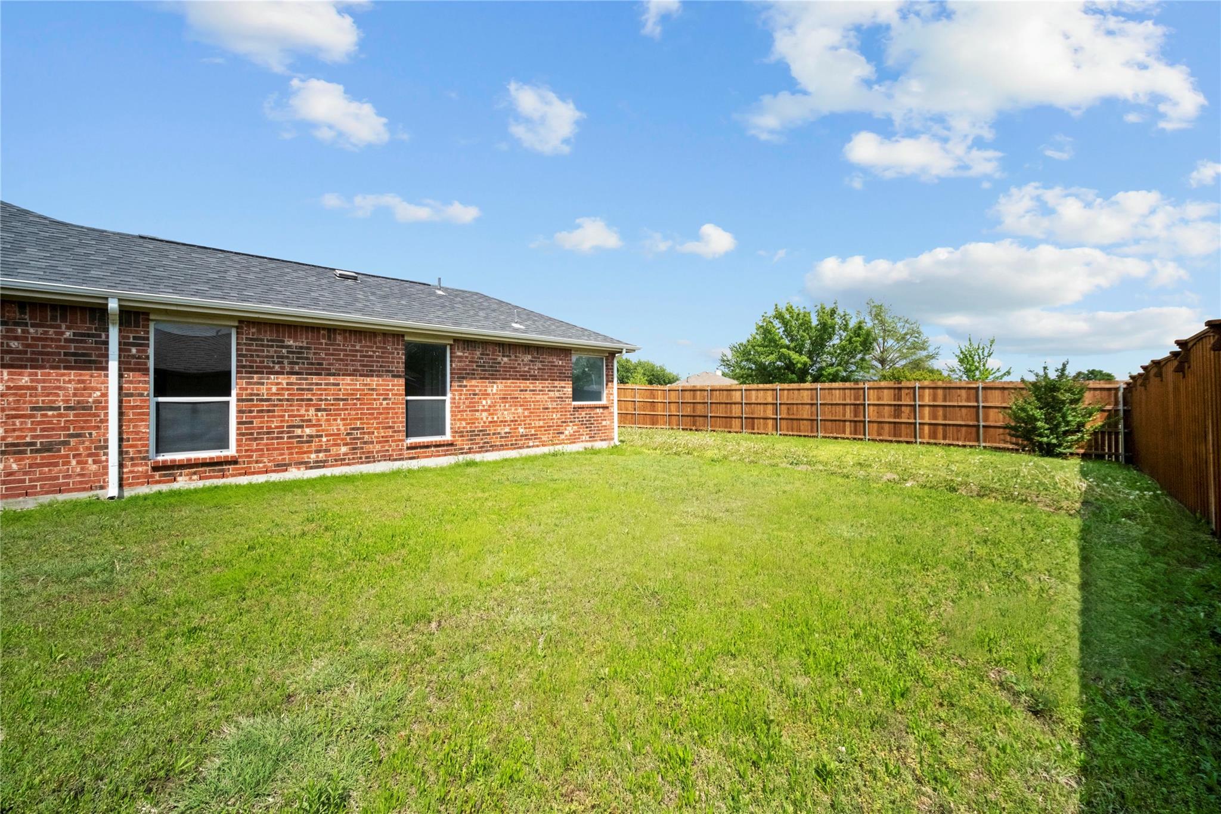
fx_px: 475
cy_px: 407
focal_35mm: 14
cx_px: 610
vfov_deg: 81.2
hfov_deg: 104.3
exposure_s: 1/3500
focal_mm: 9
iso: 500
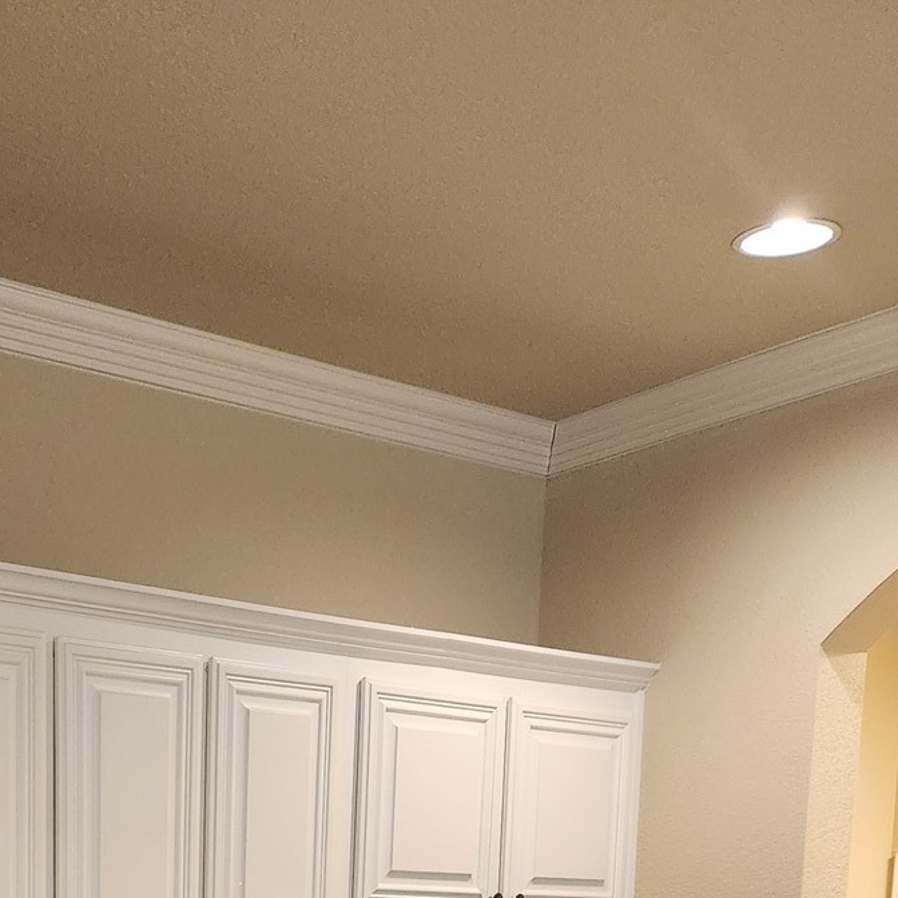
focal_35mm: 62
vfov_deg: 22.5
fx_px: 1820
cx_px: -56
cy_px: 1359
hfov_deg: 25.9
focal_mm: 5.4
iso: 640
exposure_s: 1/120
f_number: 1.8
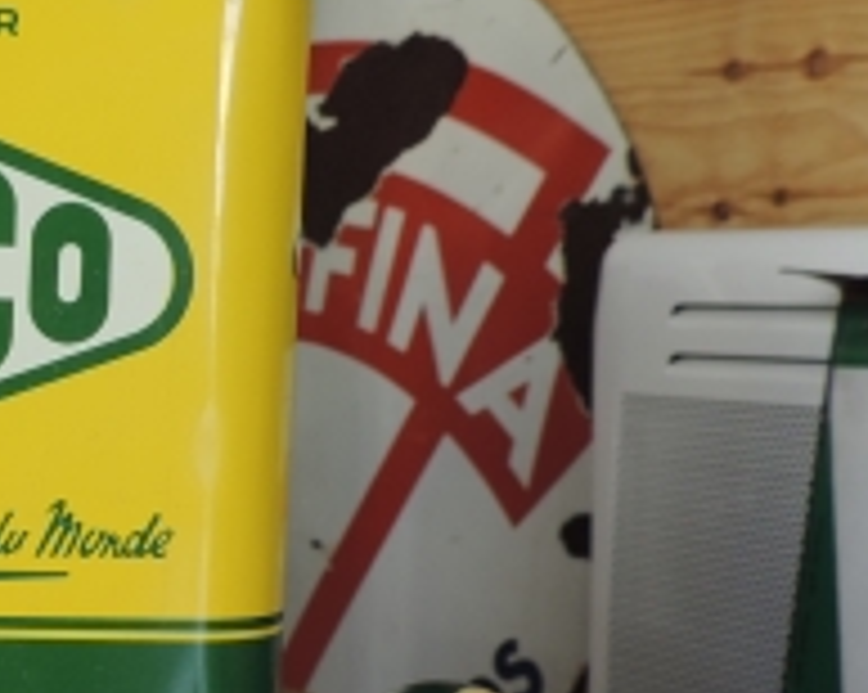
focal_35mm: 73
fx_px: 1873
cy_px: 360
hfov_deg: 23.9
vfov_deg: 20.9
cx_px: -153
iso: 90
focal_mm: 4.3
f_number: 3
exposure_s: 1/30
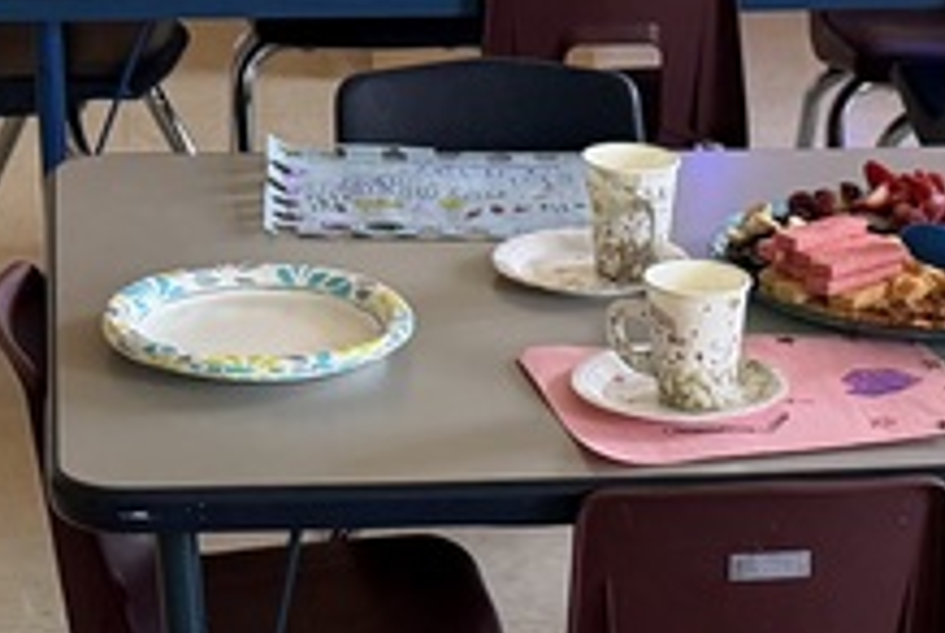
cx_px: 910
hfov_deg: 17.1
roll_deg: -2.3
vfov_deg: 10.8
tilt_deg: -34.5
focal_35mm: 117
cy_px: 1231
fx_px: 3075
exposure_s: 1/65
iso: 200
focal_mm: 6.76
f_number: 1.78
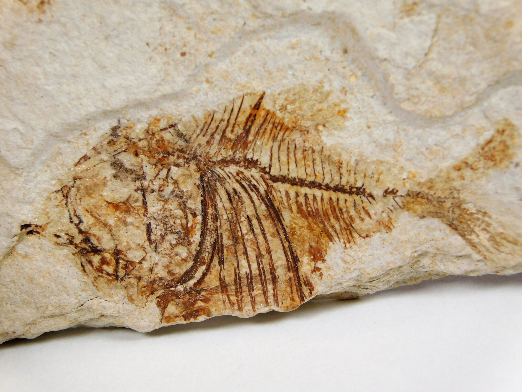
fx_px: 5067
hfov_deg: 5.9
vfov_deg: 4.4
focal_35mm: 336
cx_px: 261
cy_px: 196
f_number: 5.8
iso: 125
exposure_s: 1/200
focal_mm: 59.7
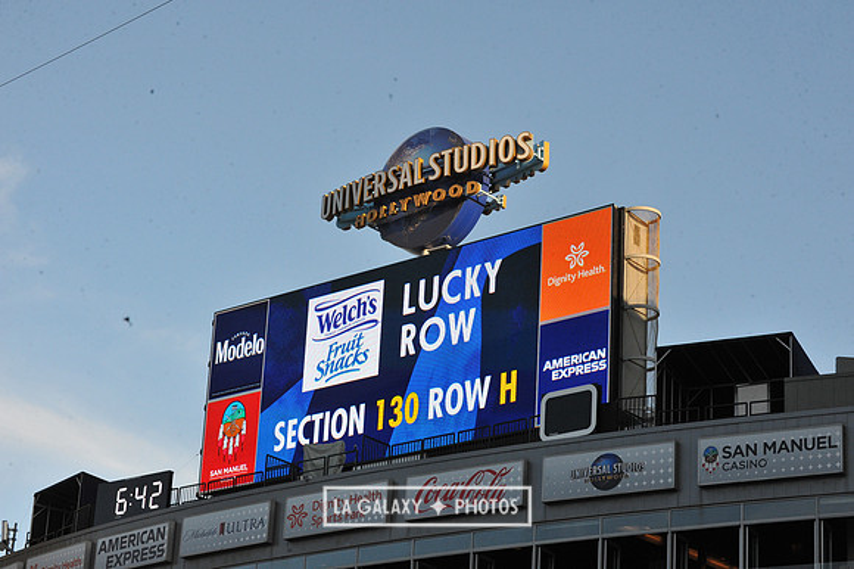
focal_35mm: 86
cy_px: 284
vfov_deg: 15.9
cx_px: 427
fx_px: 2039
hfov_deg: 23.7
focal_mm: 86
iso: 1600
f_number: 14
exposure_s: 1/800
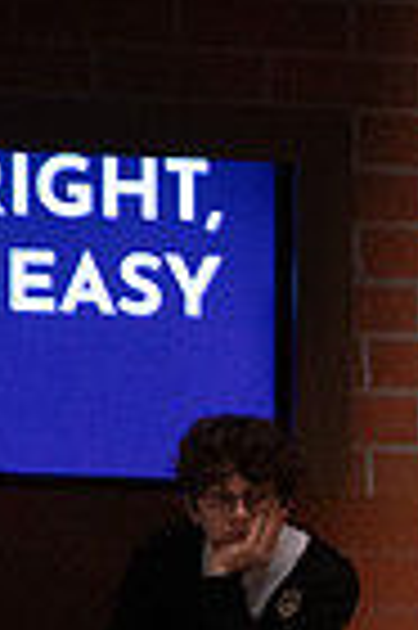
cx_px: 1250
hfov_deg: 1.0
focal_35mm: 1324
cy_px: 792
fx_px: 23115
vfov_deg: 1.6
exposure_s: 1/200
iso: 10000
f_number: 6.3
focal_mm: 320
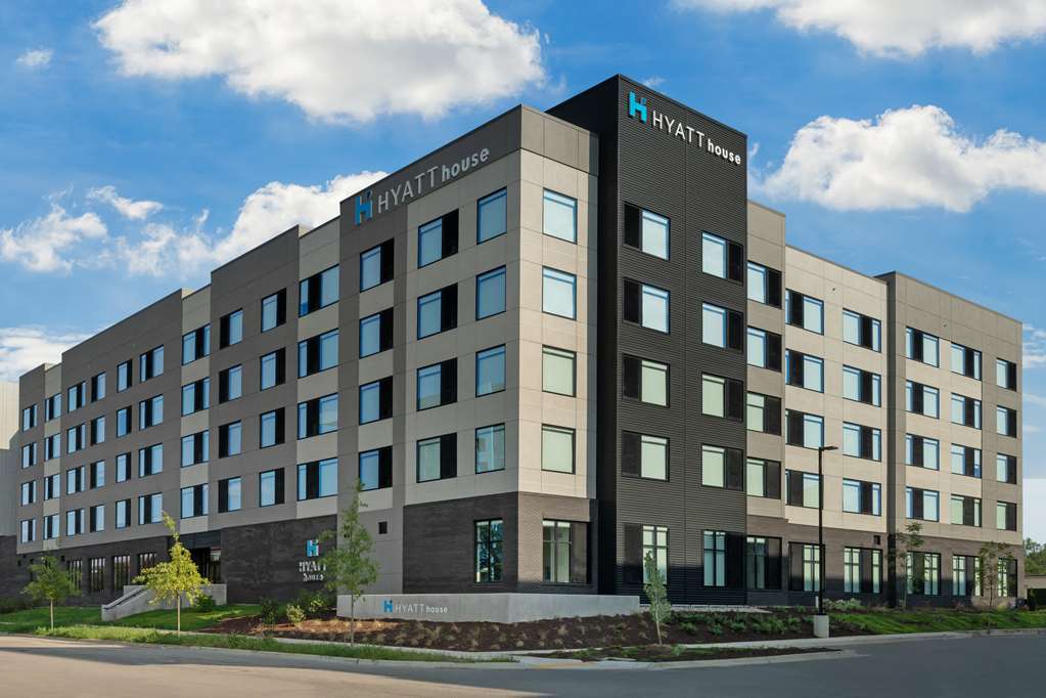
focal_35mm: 36
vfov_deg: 36.9
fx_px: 1046
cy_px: 349
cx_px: 523
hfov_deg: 53.1
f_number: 11
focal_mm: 24
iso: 500
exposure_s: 1/320
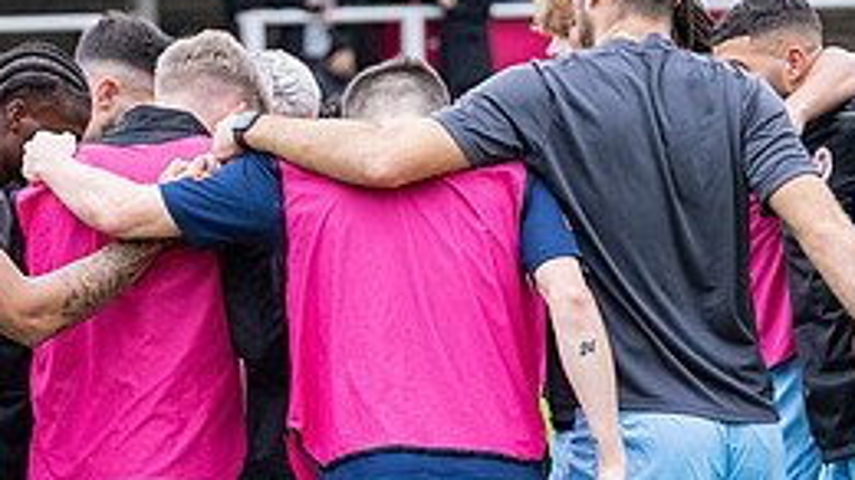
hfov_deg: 7.1
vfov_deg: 4.0
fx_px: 6912
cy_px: 610
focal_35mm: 305
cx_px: 397
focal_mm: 70
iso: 1000
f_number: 2.8
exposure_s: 1/640
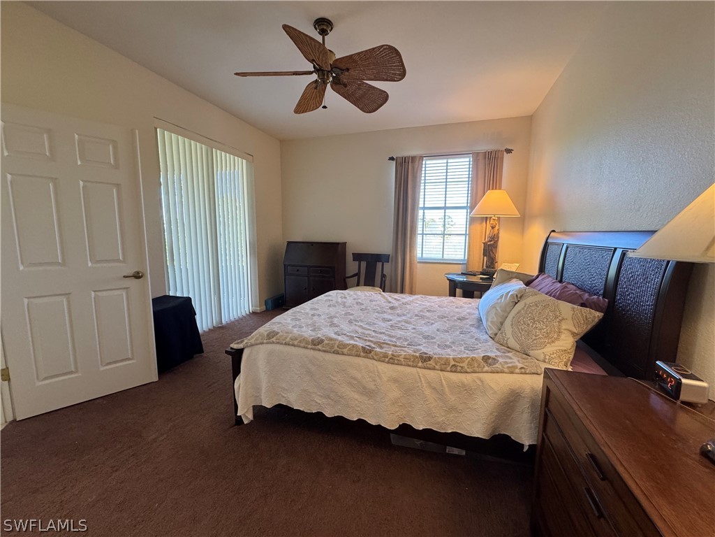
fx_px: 289
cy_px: 268
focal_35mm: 14
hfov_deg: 102.1
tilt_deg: -7.7
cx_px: 358
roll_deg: -0.9
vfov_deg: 85.7
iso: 250
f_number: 2.2
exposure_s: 1/120
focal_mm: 2.22
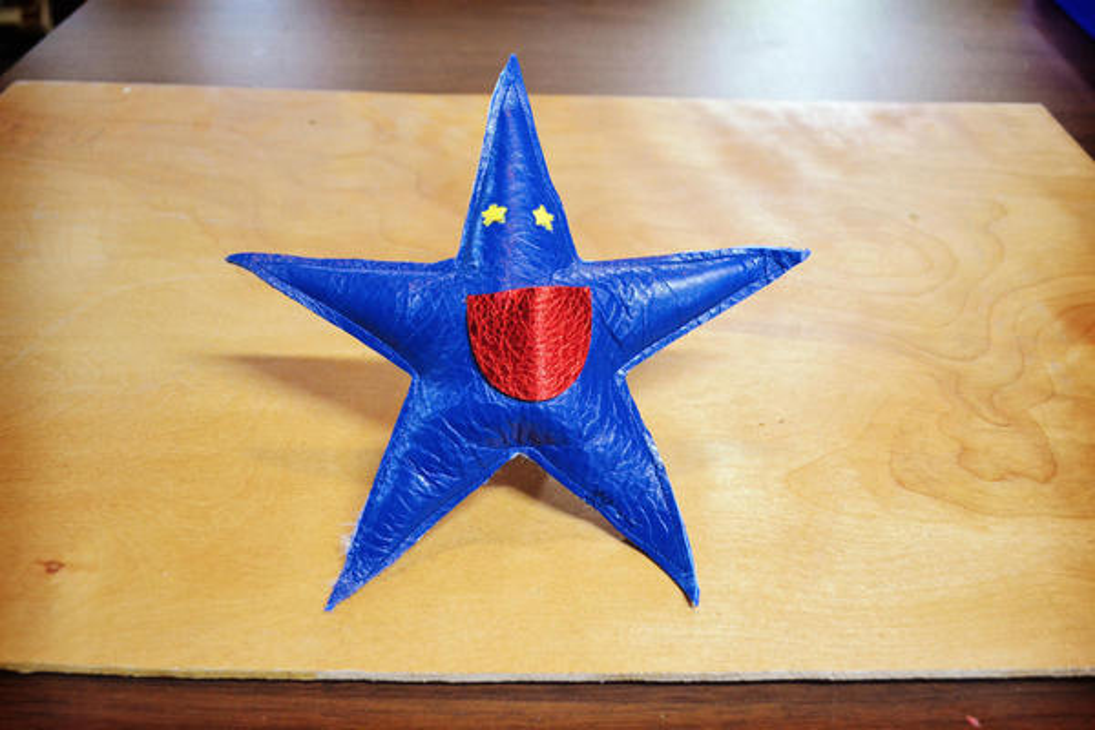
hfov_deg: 61.9
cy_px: 365
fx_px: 912
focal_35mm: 30
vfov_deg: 43.6
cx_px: 548
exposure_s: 1/60
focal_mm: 20
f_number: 3.8
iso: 2800
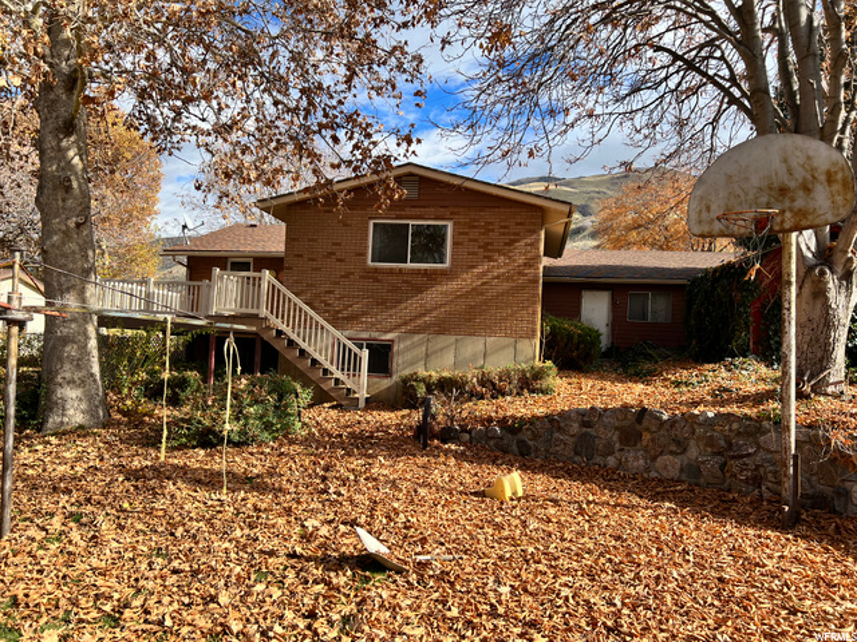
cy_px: 321
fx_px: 644
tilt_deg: +2.7
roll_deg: -2.2
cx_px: 428
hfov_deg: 67.3
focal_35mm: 26
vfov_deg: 53.1
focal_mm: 5.7
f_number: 1.5
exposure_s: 1/2208
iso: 50
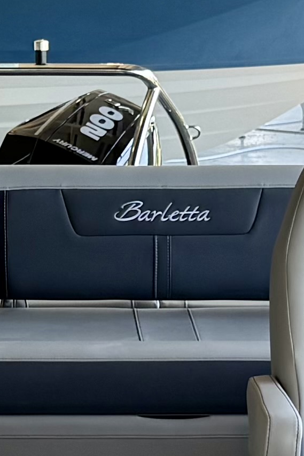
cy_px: 254
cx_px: 60
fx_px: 2116
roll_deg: -0.1
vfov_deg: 12.3
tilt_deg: -11.3
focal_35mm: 167
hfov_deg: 8.2
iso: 125
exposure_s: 1/243
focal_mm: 6.76
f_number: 1.78
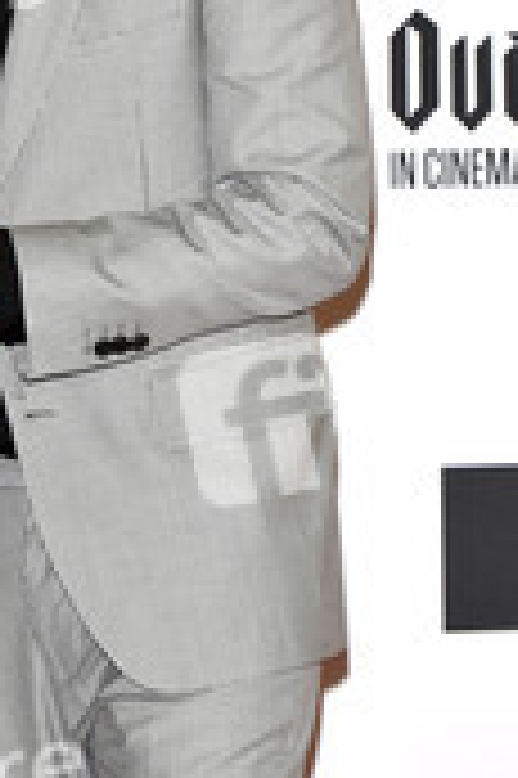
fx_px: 6509
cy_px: 175
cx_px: 0
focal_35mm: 301
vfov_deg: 6.8
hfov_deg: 4.6
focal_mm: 130
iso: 2000
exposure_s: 1/250
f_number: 5
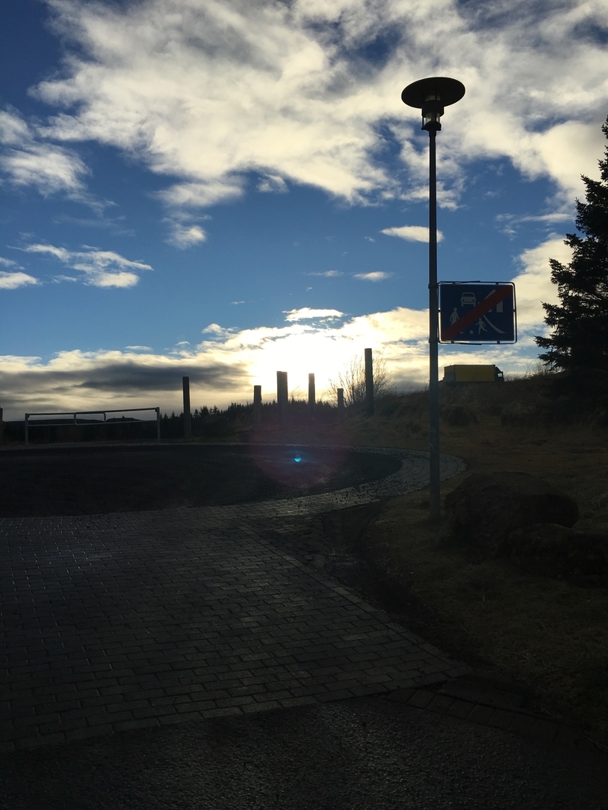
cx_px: 304
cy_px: 405
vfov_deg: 61.7
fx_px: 679
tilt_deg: +4.7
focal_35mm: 29
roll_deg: +1.8
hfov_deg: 48.2
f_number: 2.2
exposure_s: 1/3846
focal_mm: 4.15
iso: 25
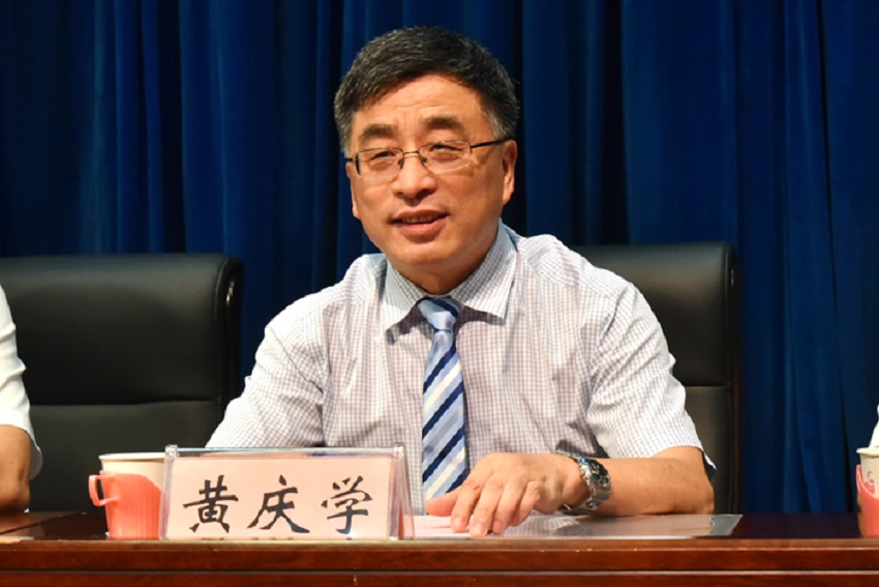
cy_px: 294
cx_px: 440
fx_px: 1612
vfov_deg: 20.6
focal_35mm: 66
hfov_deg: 30.5
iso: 2500
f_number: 13
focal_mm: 66
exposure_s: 1/80
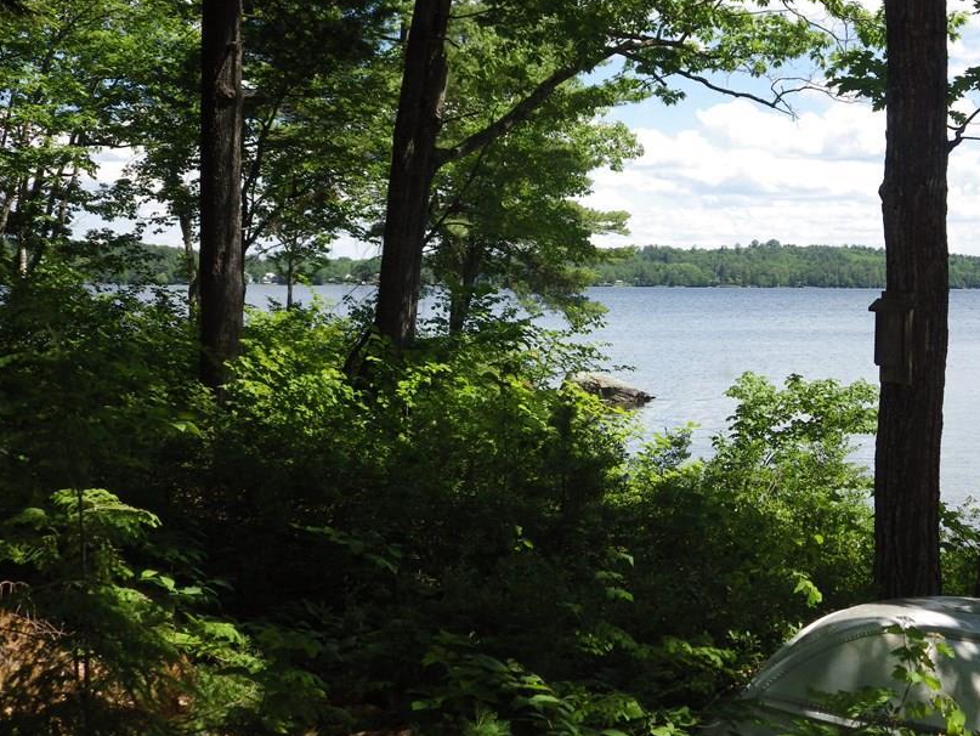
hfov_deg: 36.6
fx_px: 1473
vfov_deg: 28.0
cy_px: 332
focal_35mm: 52
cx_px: 595
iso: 100
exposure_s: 1/640
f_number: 3.6
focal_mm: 7.4
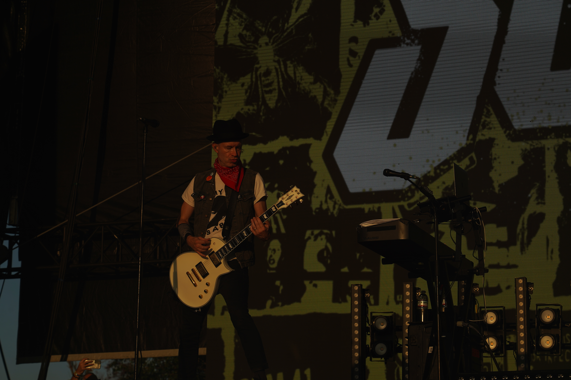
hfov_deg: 19.5
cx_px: 286
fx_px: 1665
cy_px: 190
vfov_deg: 13.0
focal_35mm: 105
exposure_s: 1/1000
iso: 100
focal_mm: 105
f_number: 8
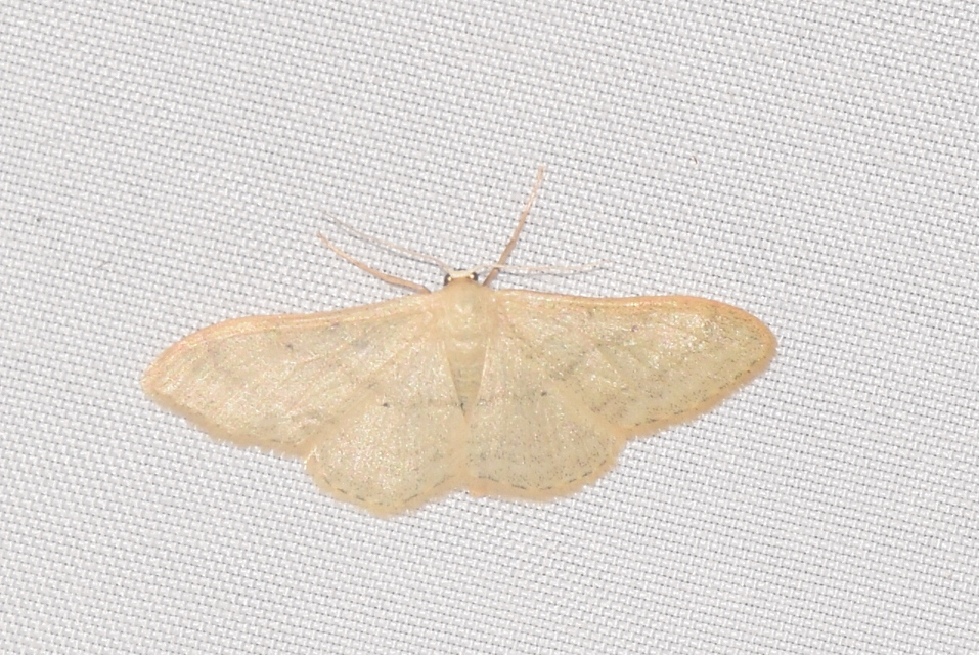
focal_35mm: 210
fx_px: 5716
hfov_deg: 9.8
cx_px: 490
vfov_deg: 6.6
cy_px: 328
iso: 125
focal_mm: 140
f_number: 11
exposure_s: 1/160
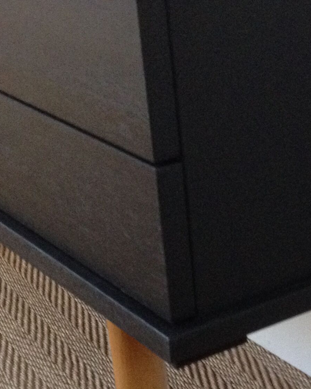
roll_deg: +2.9
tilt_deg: -26.1
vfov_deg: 19.1
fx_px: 1151
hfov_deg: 15.2
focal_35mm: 100
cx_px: 273
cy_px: 279
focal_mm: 4.28
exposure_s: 1/20
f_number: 2.4
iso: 320
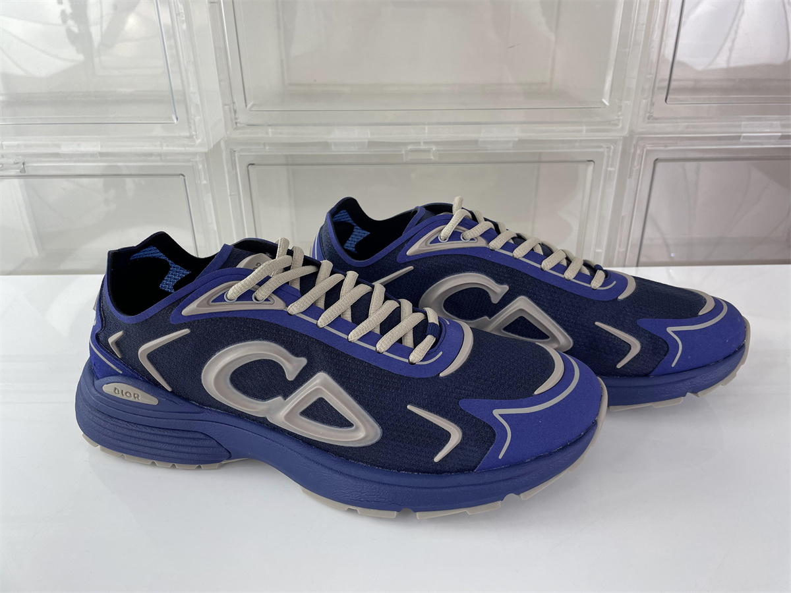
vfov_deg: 53.1
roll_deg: +1.0
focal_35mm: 26
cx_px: 396
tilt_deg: -26.1
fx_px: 594
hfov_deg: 67.3
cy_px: 296
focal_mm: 4.2
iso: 32
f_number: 1.6
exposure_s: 1/231
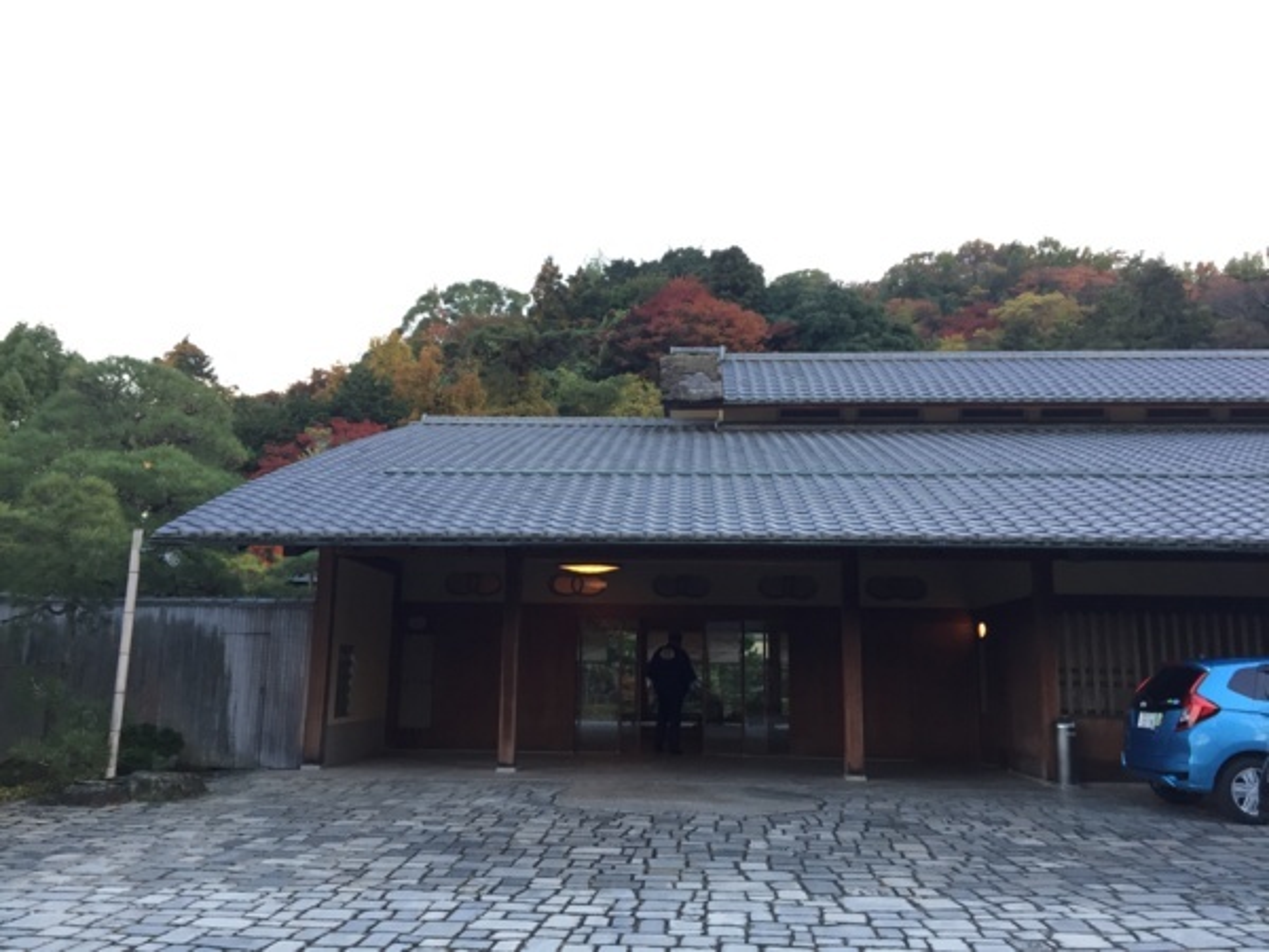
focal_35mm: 29
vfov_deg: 48.2
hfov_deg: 61.7
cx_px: 634
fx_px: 1063
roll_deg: -0.3
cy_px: 476
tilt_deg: +9.4
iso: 32
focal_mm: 4.15
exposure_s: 1/40
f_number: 2.2
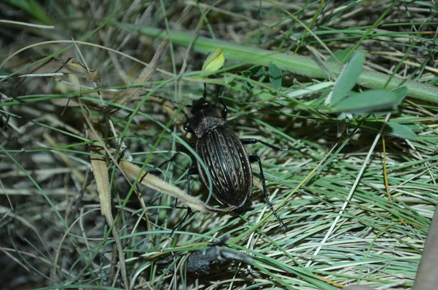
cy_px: 145
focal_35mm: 78
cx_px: 219
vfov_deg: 17.4
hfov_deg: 26.1
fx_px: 946
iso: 360
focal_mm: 52
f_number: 8
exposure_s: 1/60
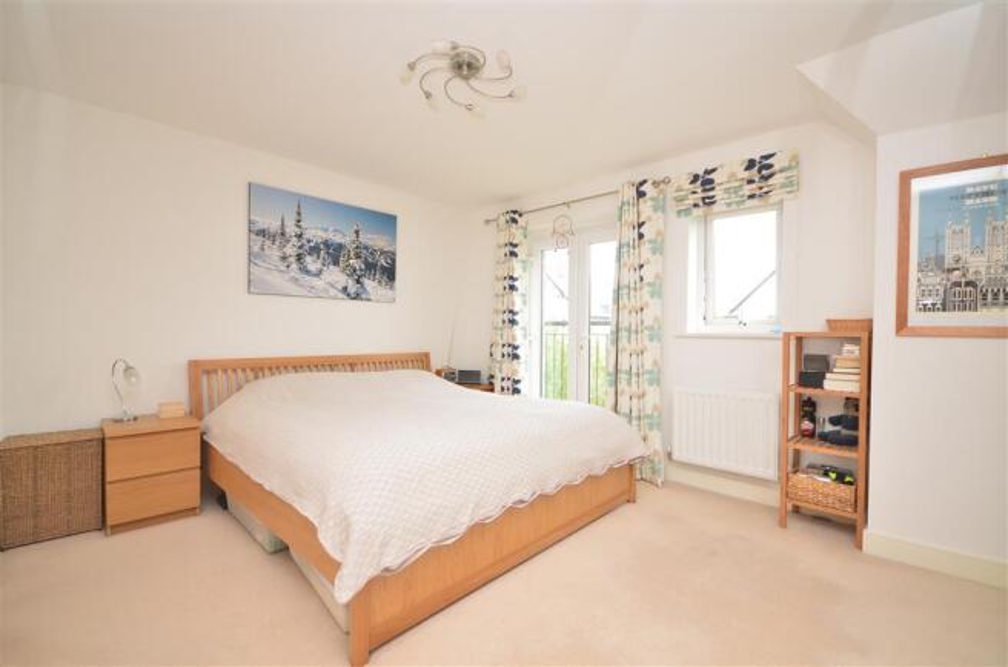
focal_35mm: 15
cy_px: 334
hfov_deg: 100.5
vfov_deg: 77.0
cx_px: 504
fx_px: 419
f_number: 5
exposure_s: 1/30
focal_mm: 10
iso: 200
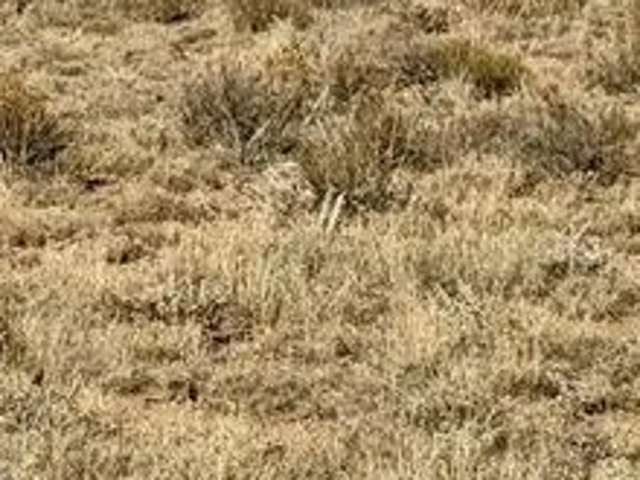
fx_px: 4123
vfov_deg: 6.4
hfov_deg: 8.6
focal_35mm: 223
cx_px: -442
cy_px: -518
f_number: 1.78
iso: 64
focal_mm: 6.76
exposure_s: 1/10526
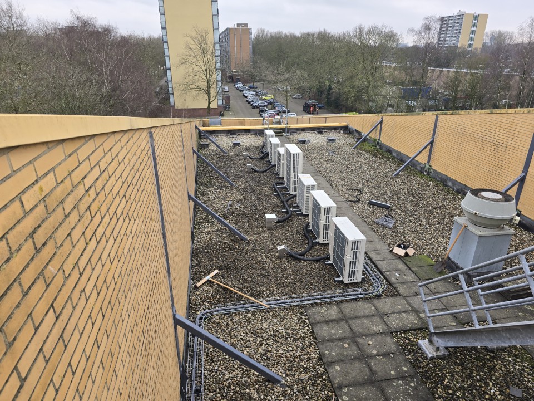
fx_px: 355
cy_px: 200
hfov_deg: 73.9
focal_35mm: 23
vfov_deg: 58.9
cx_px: 267
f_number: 1.7
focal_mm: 6.3
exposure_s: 1/180
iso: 20
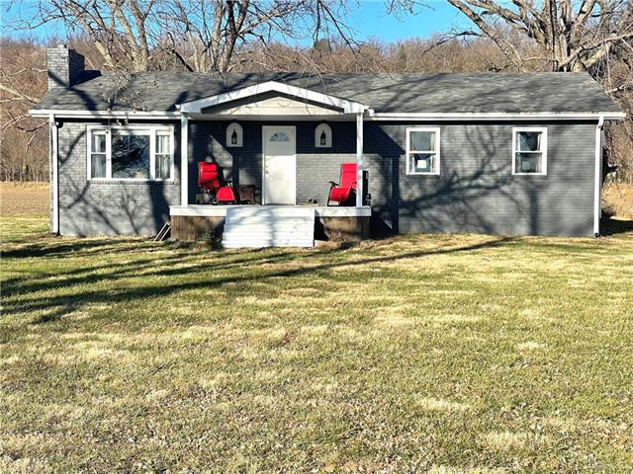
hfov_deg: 30.3
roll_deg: +0.1
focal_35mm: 64
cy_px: 237
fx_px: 1170
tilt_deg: -2.3
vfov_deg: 22.9
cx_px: 316
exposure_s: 1/889
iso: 20
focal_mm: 7.5
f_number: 2.2
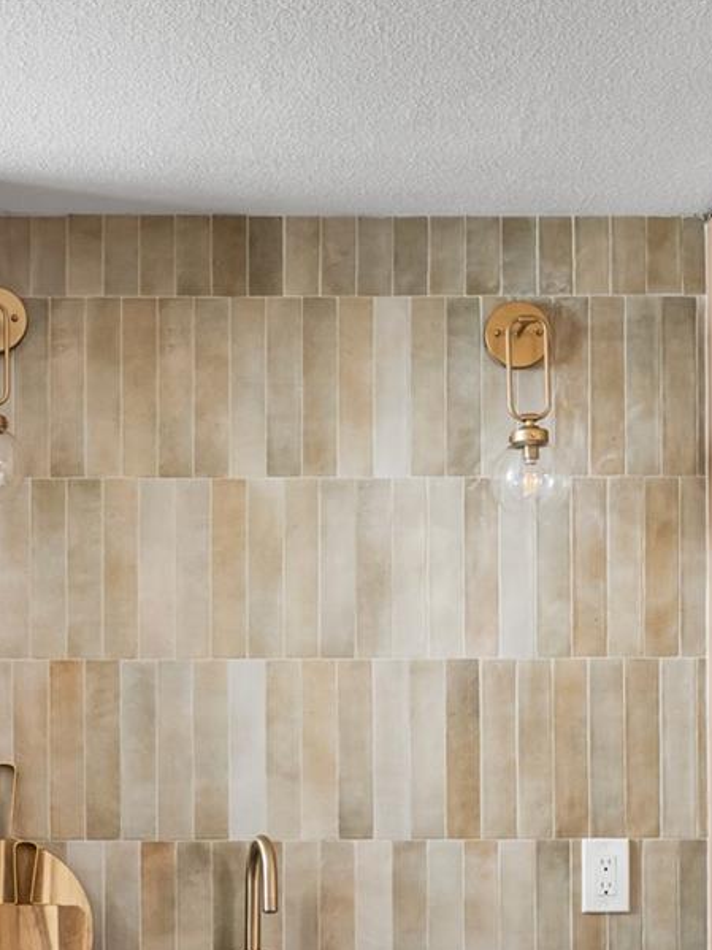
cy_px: 837
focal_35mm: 78
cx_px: 252
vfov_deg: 24.3
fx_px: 2148
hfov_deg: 18.8
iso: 800
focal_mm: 30.5
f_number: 8
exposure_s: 6
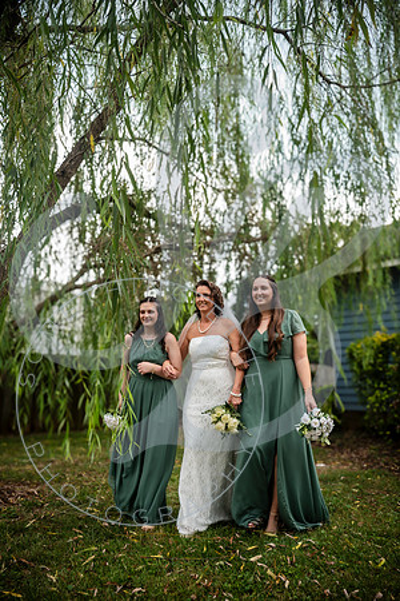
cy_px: 300
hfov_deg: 46.4
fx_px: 467
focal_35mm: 28
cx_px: 200
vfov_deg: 65.5
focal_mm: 28
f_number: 2.8
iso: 500
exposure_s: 1/250
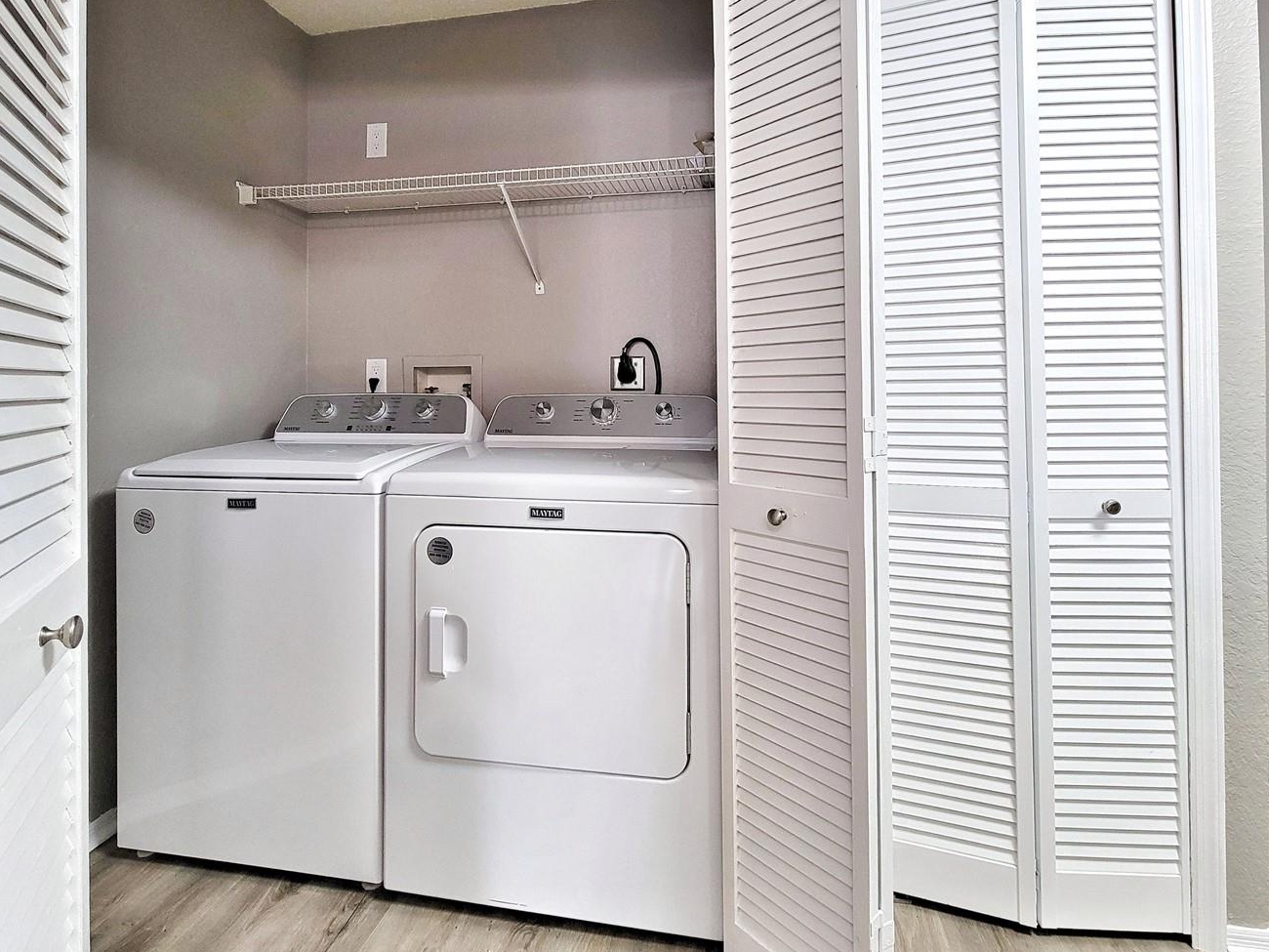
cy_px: 474
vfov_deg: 78.1
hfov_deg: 94.5
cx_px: 627
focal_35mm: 16
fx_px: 587
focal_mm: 2.2
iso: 160
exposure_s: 1/60
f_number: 2.2
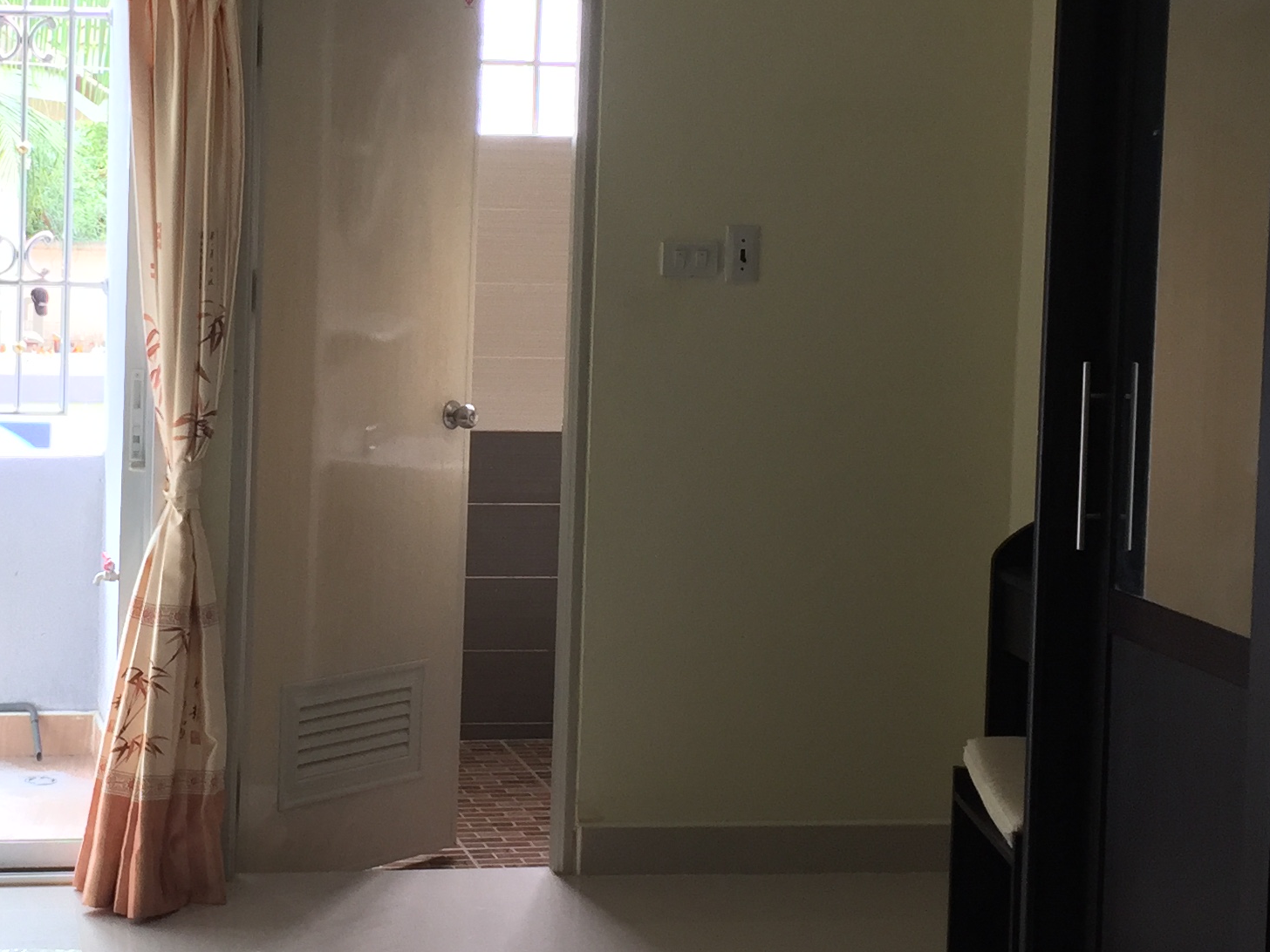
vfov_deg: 22.4
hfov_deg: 29.1
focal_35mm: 65
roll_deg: -2.3
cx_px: 236
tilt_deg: -2.8
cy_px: 255
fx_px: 2385
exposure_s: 1/33
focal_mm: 4.15
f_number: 2.2
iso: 80
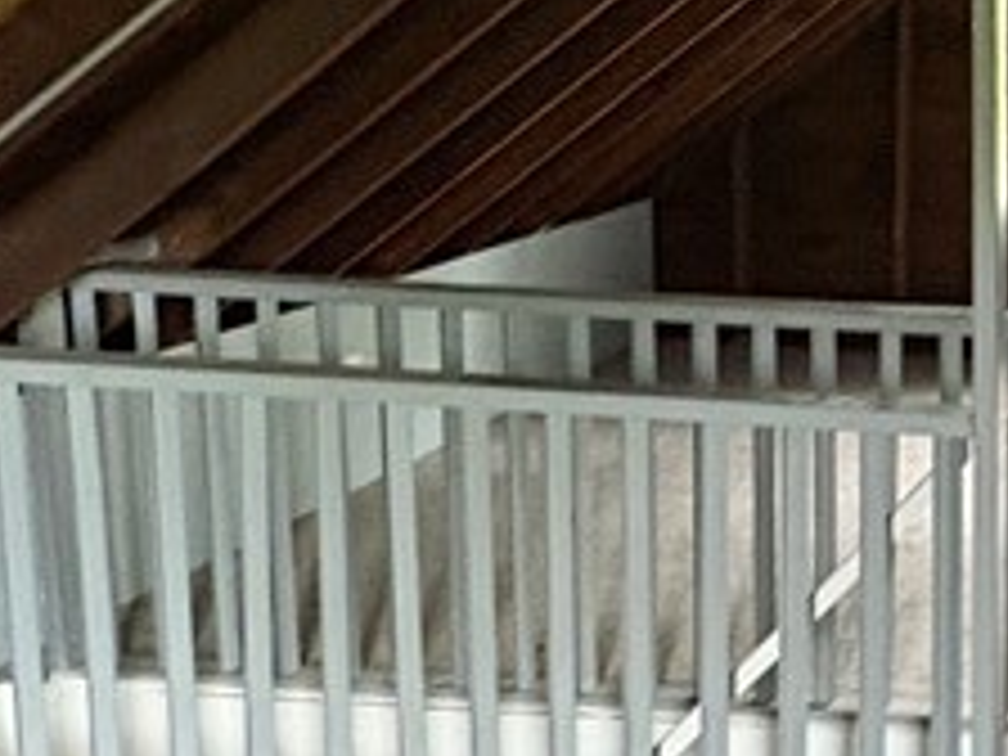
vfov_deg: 22.9
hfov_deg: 25.6
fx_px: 1864
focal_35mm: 64
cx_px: 1336
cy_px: 342
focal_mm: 2.22
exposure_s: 1/60
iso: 500
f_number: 2.2
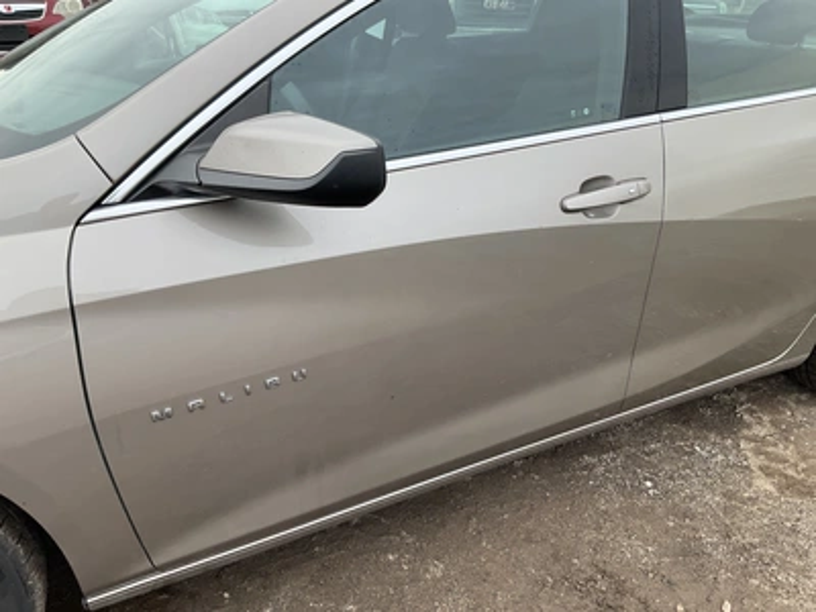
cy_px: 306
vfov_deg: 48.2
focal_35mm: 29
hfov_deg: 61.7
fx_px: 684
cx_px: 408
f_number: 1.8
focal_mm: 3
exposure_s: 1/529
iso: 25
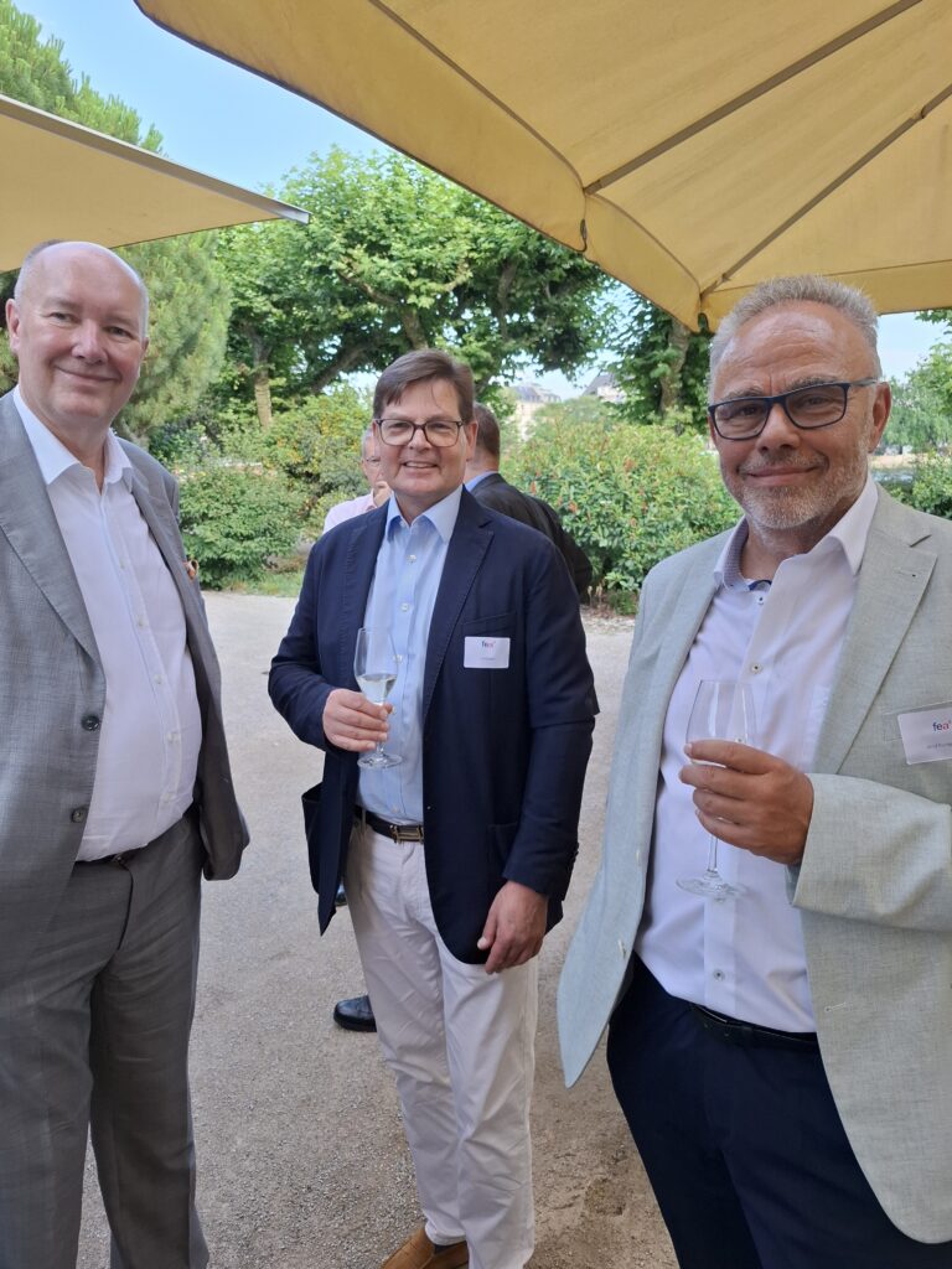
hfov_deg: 58.9
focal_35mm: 23
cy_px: 634
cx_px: 476
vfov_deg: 73.9
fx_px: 843
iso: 50
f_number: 1.8
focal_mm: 5.54
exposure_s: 1/109
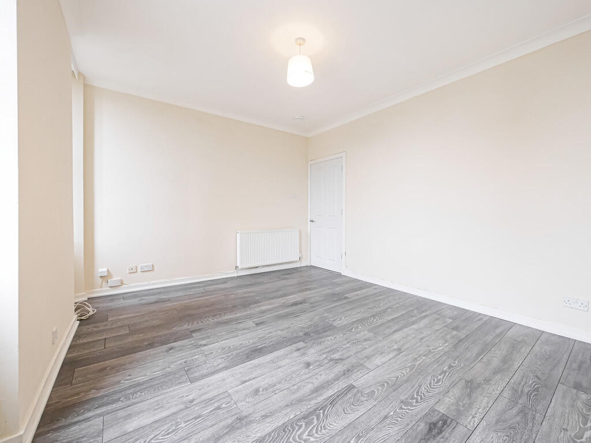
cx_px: 296
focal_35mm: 14
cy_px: 222
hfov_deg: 102.1
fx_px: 239
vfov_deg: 85.7
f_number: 4
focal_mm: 7
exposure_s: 1/60
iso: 1000
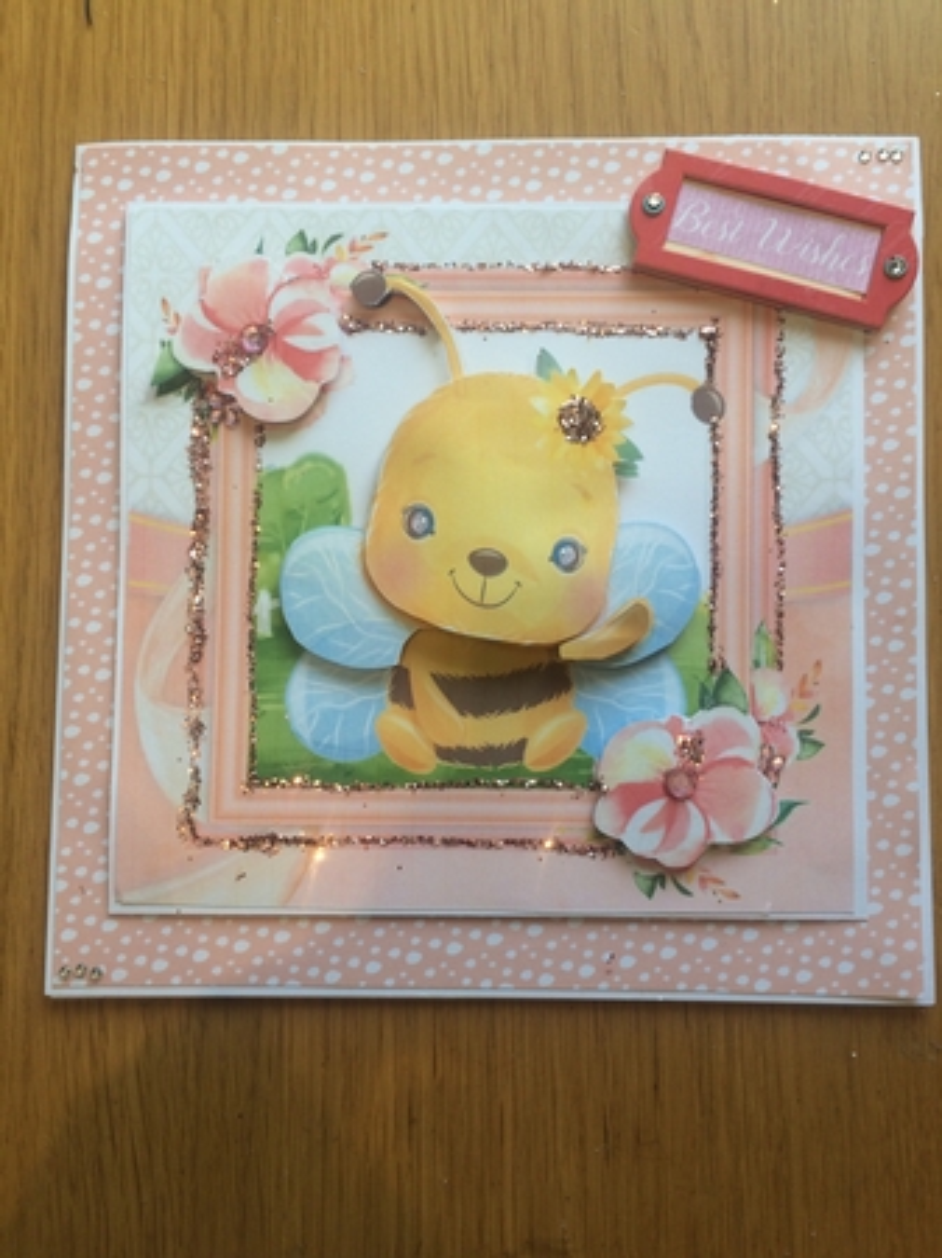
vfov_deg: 61.7
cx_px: 471
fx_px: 1053
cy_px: 629
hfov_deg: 48.2
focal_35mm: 29
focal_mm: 4.15
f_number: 2.2
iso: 32
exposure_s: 1/100
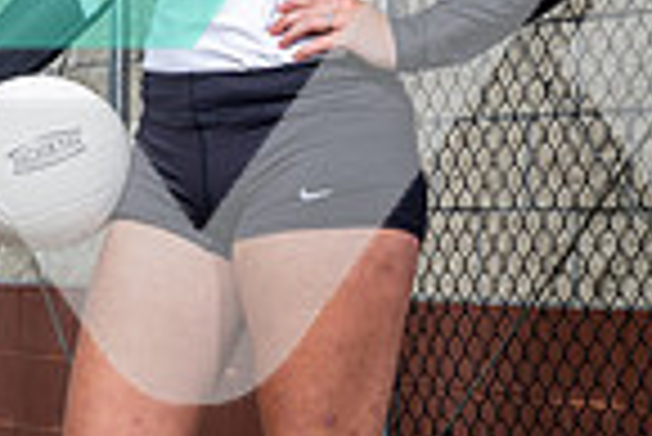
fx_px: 2901
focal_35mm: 160
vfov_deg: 8.6
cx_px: 953
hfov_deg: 12.3
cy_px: 164
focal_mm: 40
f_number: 8
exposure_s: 1/125
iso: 100
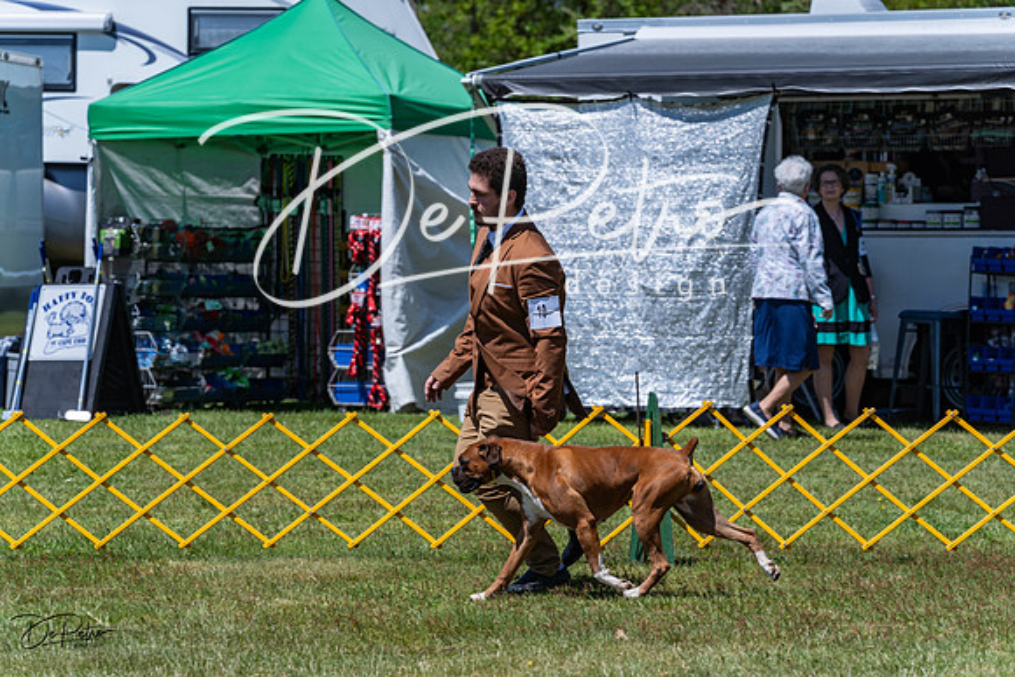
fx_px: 4117
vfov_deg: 9.4
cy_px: 338
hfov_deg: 14.1
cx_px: 508
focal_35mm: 146
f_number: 6.3
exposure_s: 1/640
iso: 100
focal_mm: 146
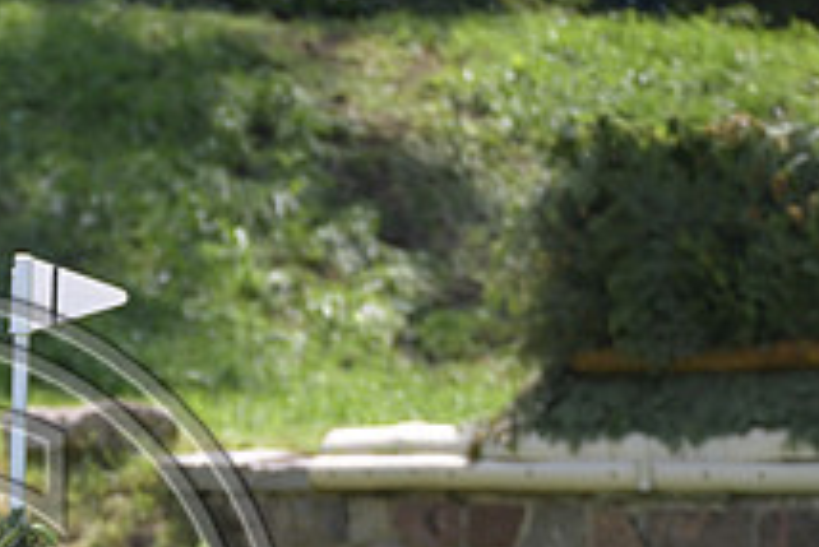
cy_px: 622
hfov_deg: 1.9
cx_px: -145
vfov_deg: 1.3
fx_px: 24677
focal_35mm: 1084
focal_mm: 400
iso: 560
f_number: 5.6
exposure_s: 1/1250
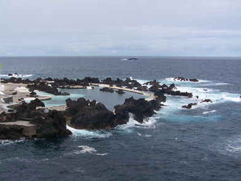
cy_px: 111
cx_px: 103
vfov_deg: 29.6
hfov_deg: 38.8
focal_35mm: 49
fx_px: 341
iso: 80
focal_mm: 6.3
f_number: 4
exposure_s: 1/1000
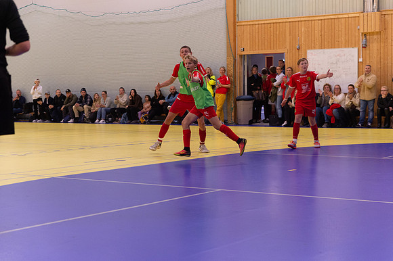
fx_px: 764
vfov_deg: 19.4
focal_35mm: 70
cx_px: 196
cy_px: 130
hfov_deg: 28.9
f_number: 3.2
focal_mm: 70
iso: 2800
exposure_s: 1/400
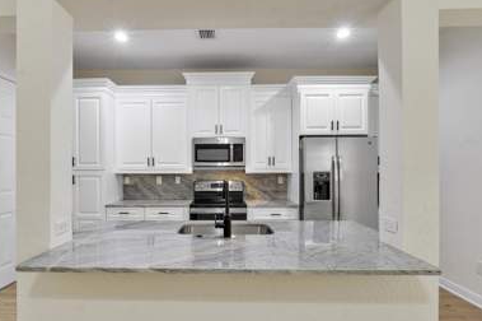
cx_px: 225
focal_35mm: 19
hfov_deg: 86.8
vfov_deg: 64.4
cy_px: 170
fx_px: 254
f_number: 11
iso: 160
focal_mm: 10
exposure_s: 1/3
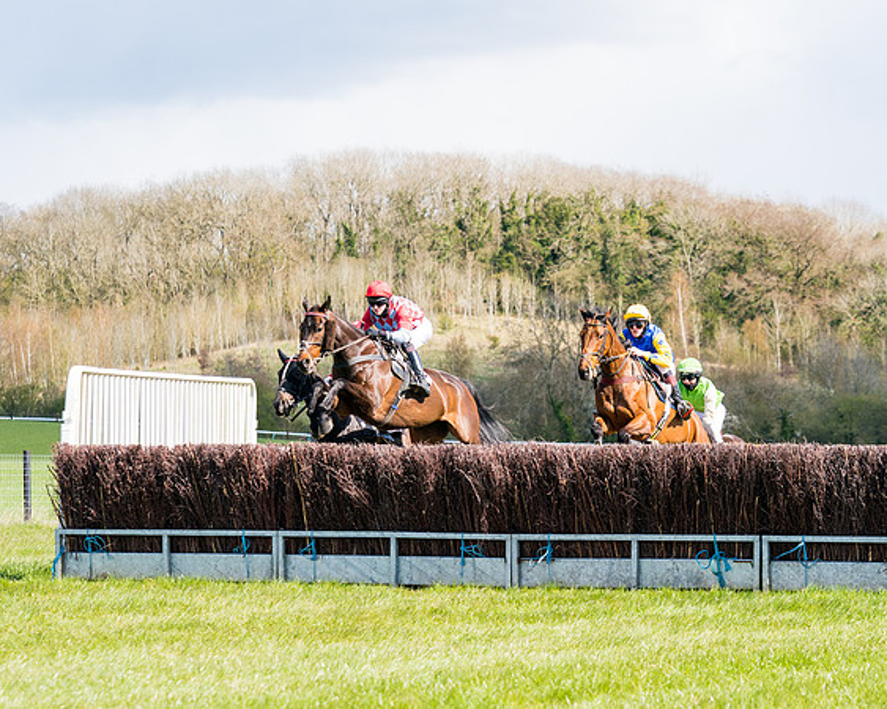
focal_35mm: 145
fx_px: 3818
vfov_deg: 10.6
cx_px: 605
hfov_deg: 13.2
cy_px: 395
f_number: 4
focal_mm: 96
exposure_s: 1/1600
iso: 400
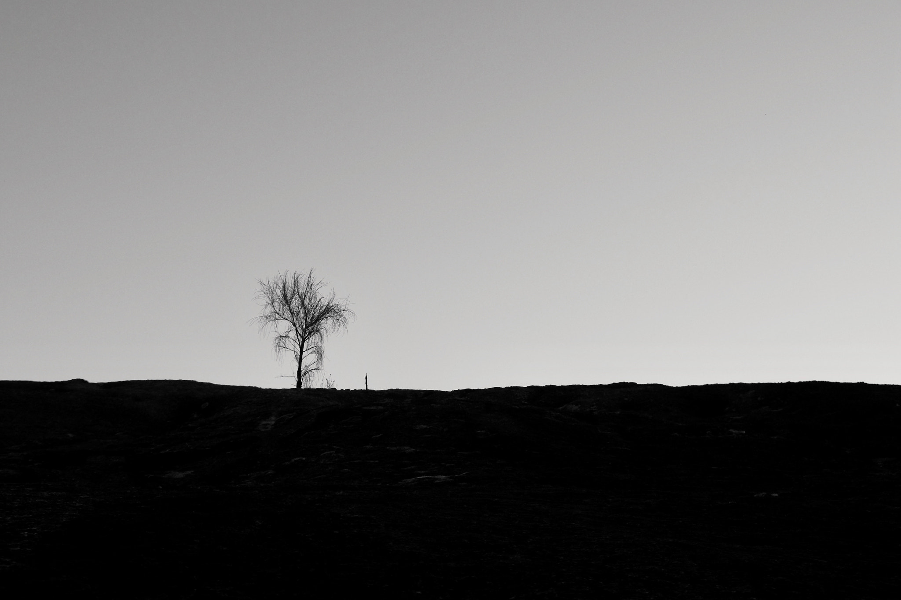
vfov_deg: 31.9
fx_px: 1051
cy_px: 300
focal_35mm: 42
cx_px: 450
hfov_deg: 46.4
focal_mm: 28
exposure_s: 1/200
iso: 400
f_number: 4.5
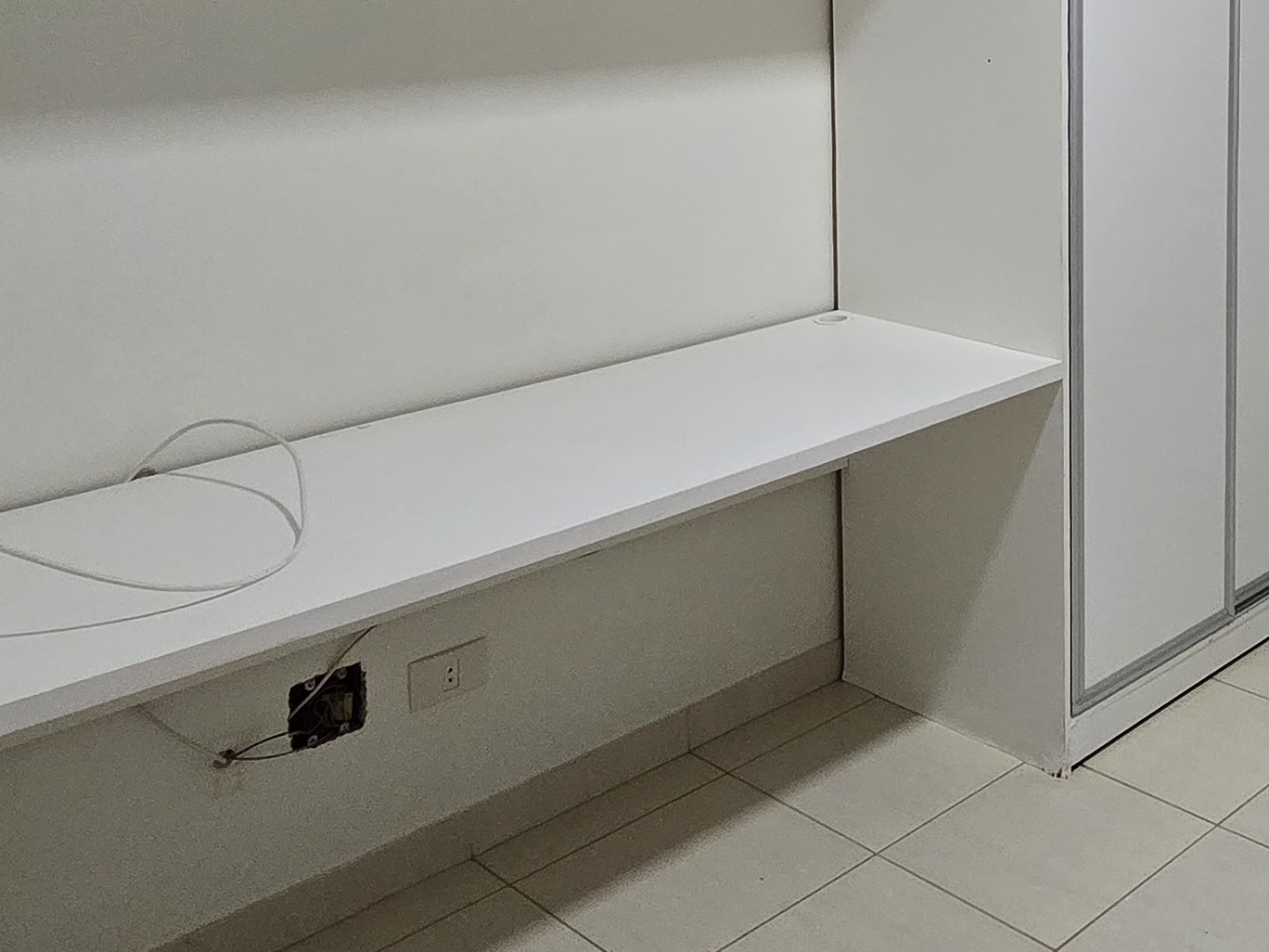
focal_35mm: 38
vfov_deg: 36.0
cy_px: 140
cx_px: 1265
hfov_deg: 42.4
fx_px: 1393
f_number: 2.2
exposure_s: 1/60
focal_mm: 2.2
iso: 400
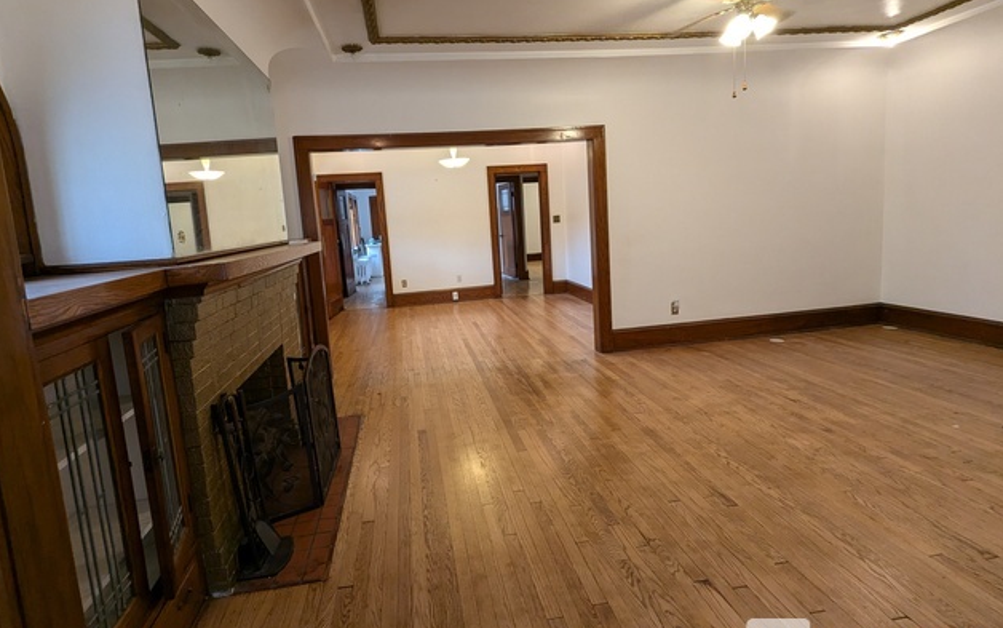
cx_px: 472
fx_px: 492
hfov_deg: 91.0
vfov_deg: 64.9
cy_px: 283
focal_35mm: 18
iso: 210
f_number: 2.2
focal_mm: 2.35
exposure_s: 1/60
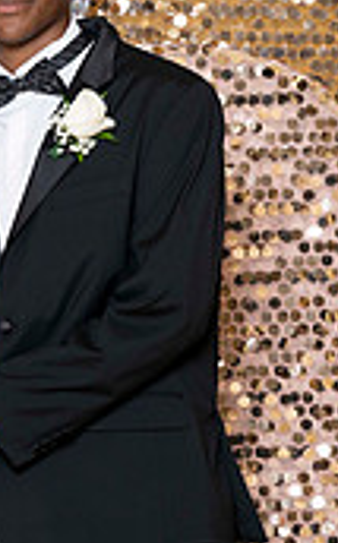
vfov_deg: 8.0
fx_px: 3874
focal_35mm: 262
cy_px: 268
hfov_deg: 5.0
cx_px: -76
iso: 250
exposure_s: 1/200
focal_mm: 98
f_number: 5.6
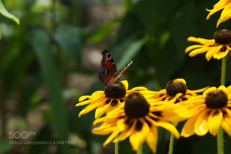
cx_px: 116
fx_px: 1923
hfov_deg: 6.9
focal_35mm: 300
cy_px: 77
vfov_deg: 4.6
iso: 160
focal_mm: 200
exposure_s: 1/320
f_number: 5.6
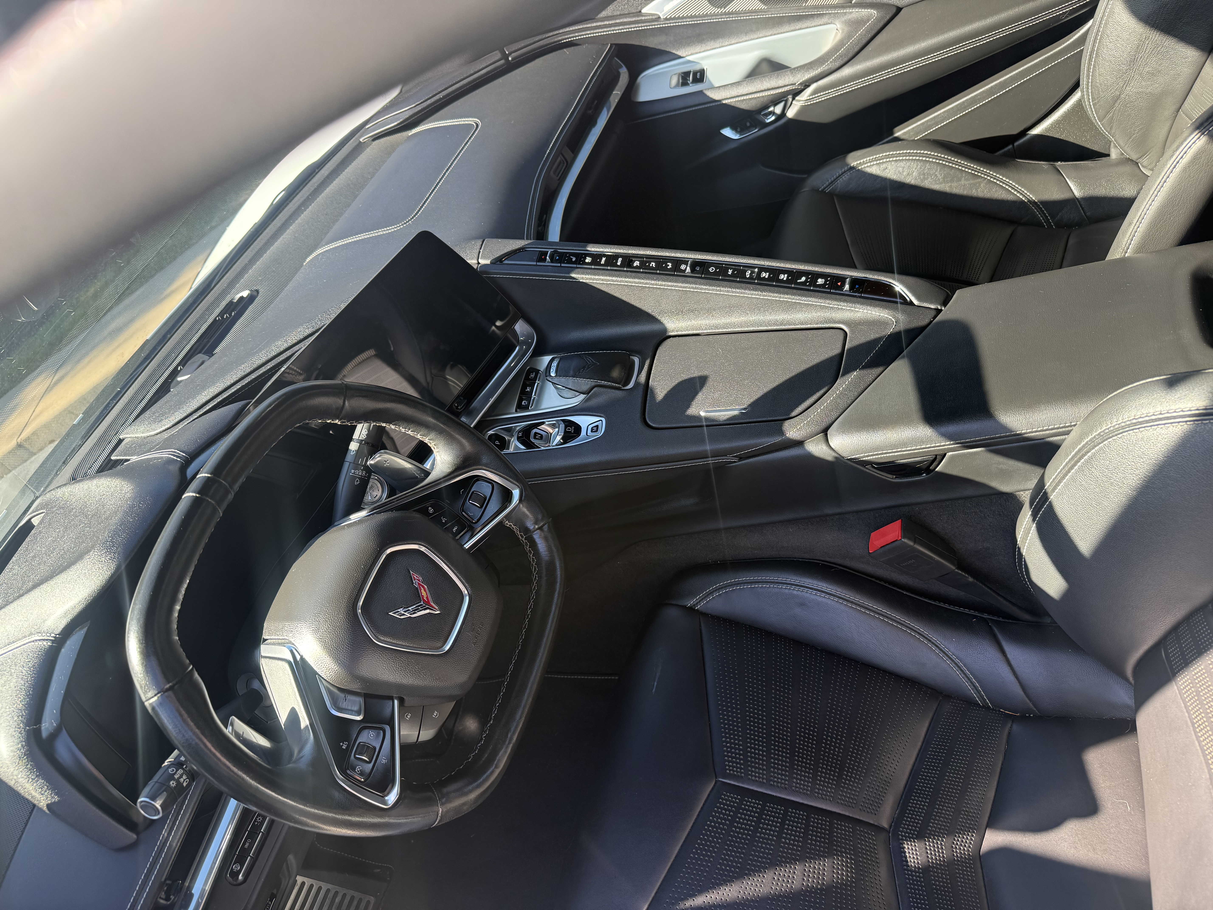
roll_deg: +42.7
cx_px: 606
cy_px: 455
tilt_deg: -33.6
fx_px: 841
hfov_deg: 71.6
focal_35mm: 24
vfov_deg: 56.8
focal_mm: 6.76
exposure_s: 1/257
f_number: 1.78
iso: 100
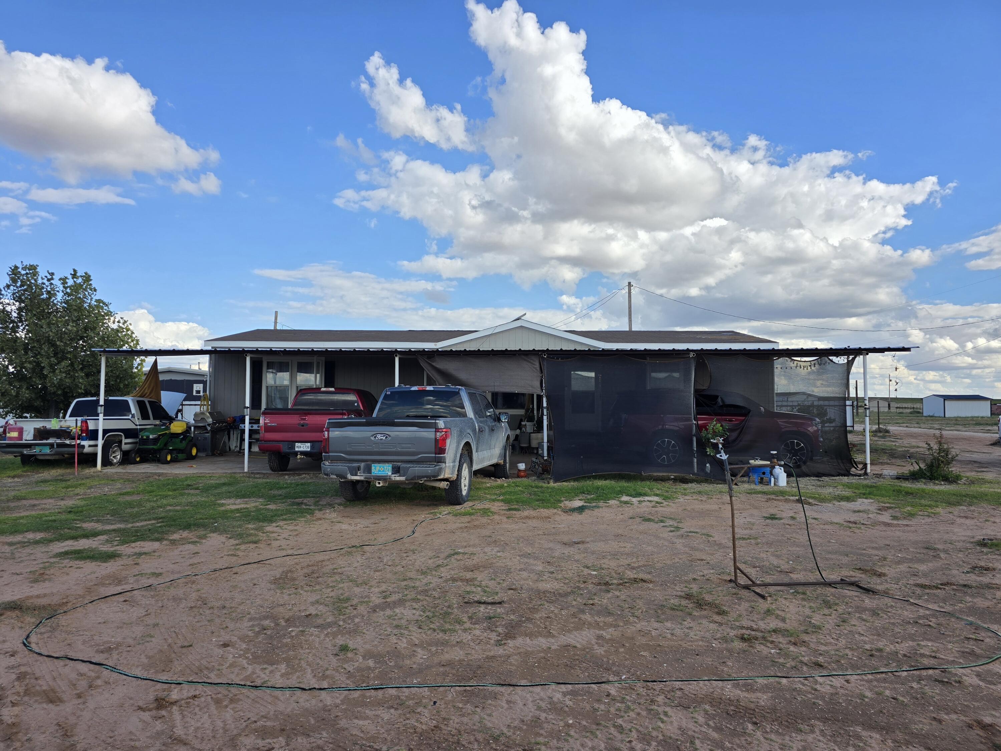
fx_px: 665
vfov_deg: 58.9
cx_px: 500
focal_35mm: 23
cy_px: 376
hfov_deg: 73.9
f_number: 1.7
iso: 12
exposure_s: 1/625
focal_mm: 6.3
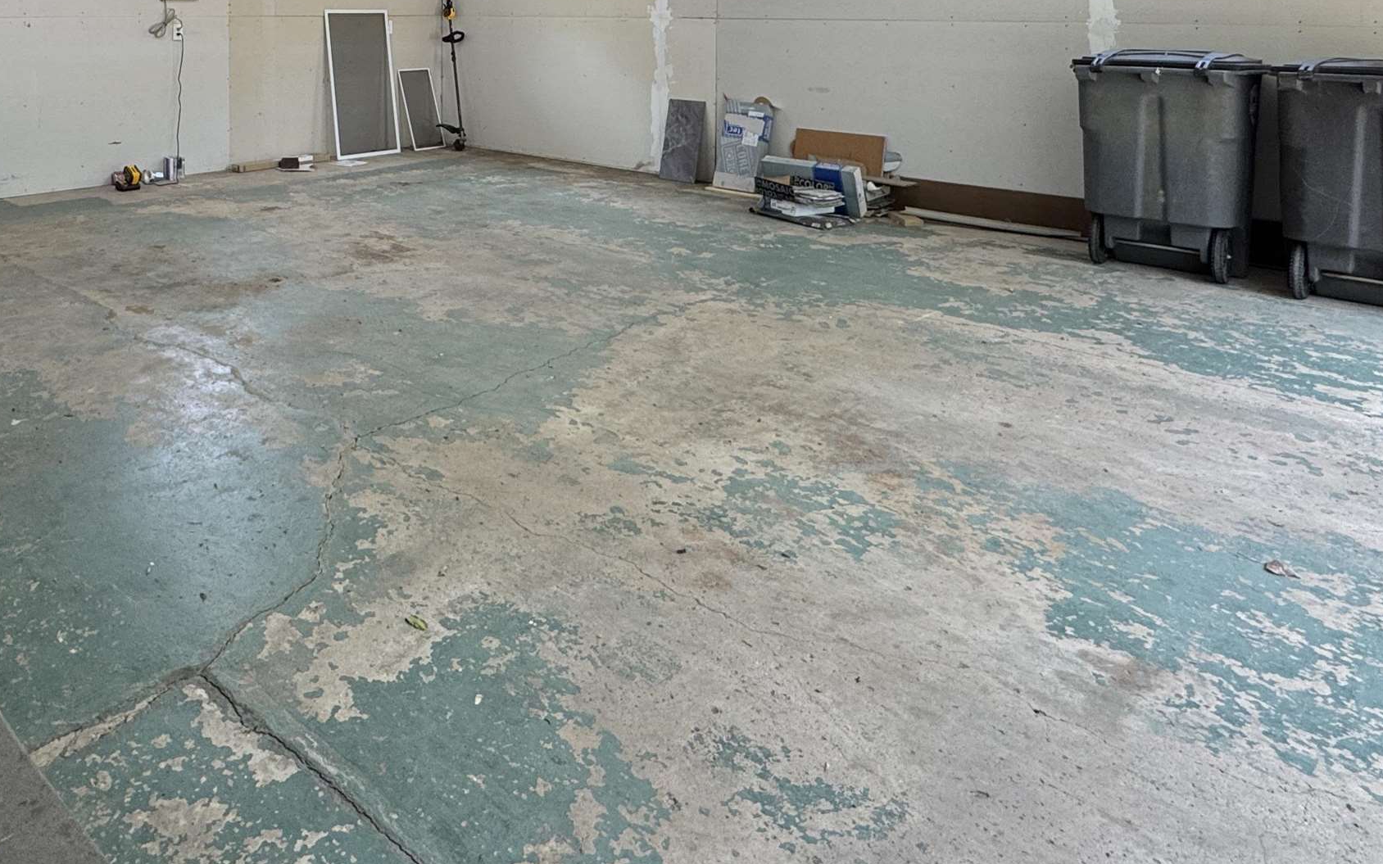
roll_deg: -0.7
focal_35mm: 27
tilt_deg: -0.7
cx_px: 423
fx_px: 1018
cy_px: 15
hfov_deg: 65.9
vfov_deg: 40.7
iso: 80
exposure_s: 1/120
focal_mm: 2.22
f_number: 2.2
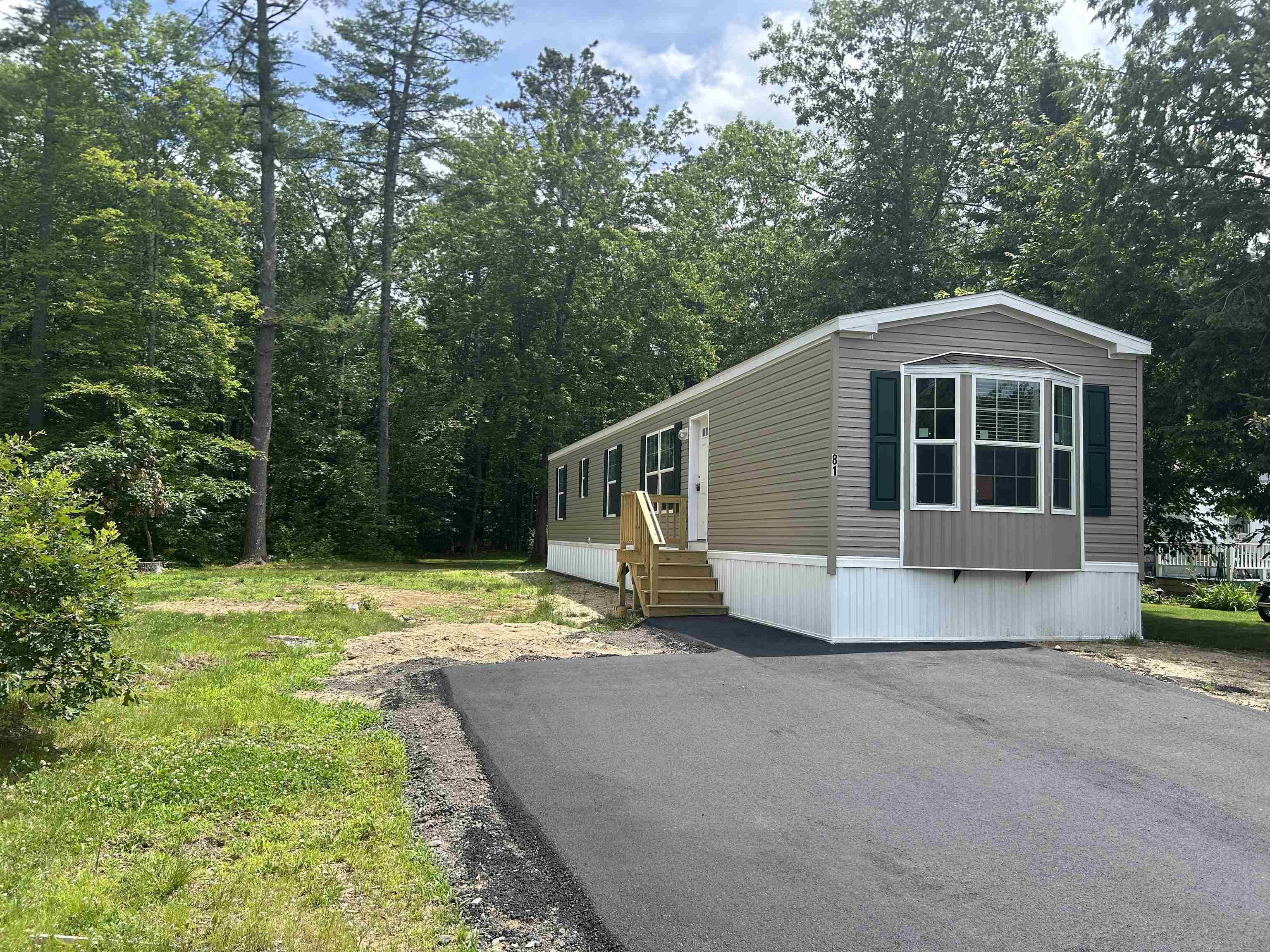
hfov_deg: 67.3
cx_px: 635
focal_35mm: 26
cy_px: 476
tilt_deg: +2.6
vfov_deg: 53.1
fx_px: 954
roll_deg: -0.7
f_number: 1.5
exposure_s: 1/2632
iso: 50
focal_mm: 5.7
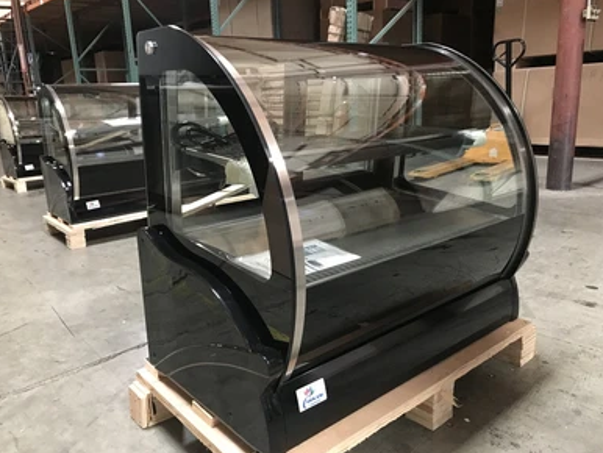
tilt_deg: -13.7
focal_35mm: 29
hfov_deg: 61.6
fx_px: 505
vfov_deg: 48.3
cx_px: 295
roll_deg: +3.9
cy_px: 228
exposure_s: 1/7
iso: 80
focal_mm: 3.99
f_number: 1.8
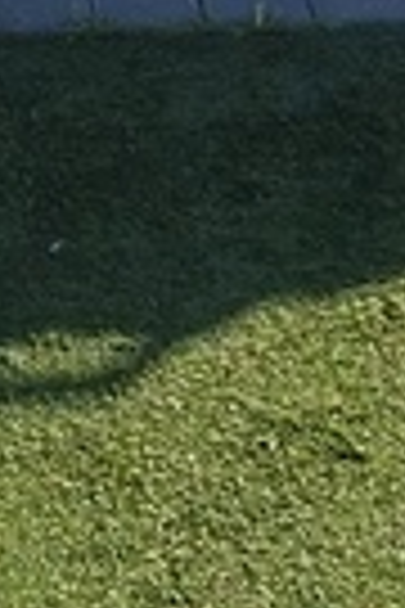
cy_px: -1108
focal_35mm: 189
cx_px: -171
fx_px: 3189
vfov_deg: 9.1
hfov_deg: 7.2
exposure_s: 1/692
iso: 100
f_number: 1.75
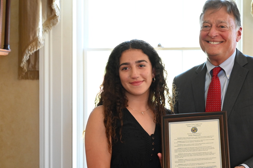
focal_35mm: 97
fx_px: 681
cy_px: 100
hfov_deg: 20.9
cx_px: 176
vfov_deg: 14.1
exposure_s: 1/125
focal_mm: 65
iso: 3200
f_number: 4
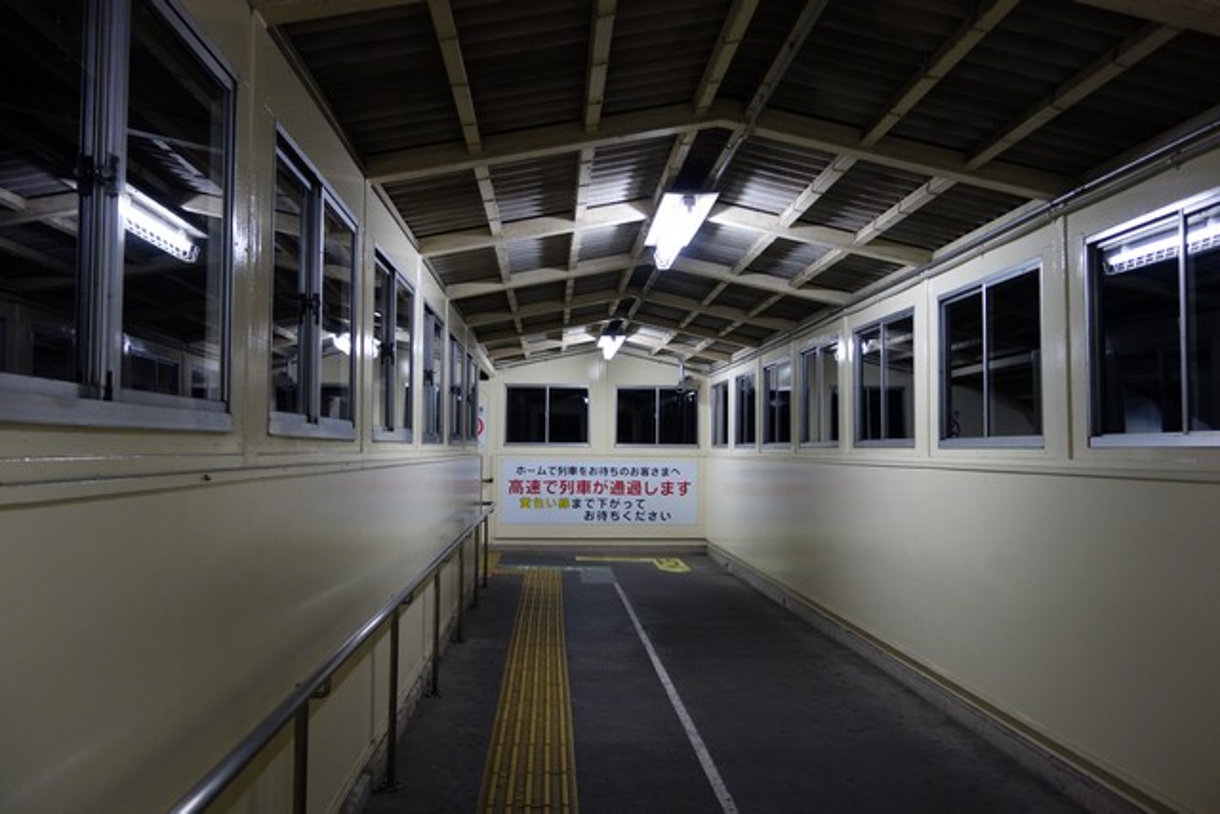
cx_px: 610
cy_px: 407
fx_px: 949
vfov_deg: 46.4
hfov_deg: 65.5
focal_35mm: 28
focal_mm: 10.4
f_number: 1.8
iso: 320
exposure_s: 1/30
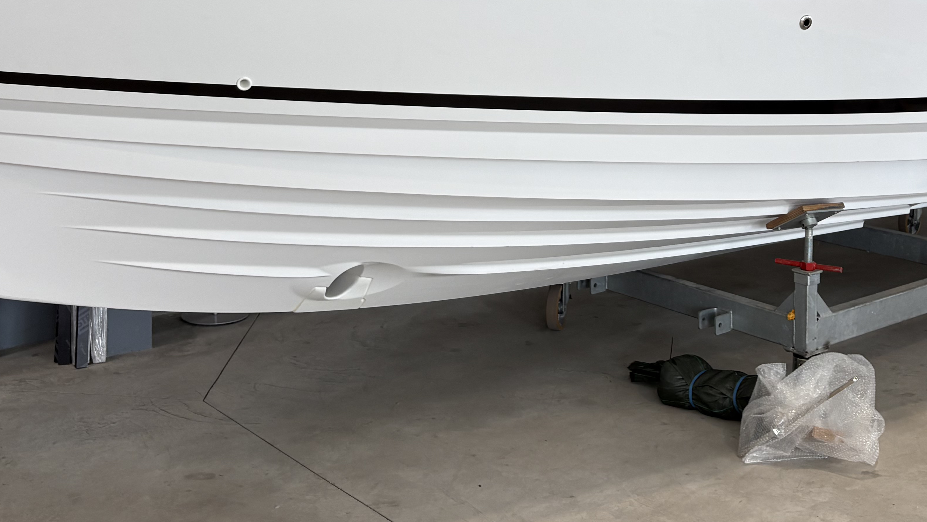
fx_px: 1254
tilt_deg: -1.4
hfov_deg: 40.5
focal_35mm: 51
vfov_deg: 22.4
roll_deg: -0.5
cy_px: -27
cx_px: 536
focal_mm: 5.96
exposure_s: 1/122
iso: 40
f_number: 1.6
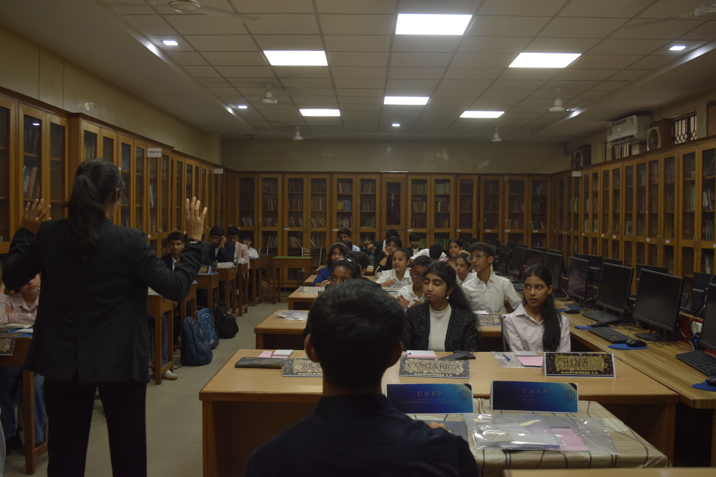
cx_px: 358
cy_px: 238
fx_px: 686
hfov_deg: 55.1
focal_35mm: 34
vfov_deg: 38.4
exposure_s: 1/200
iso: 800
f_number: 4.5
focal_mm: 23
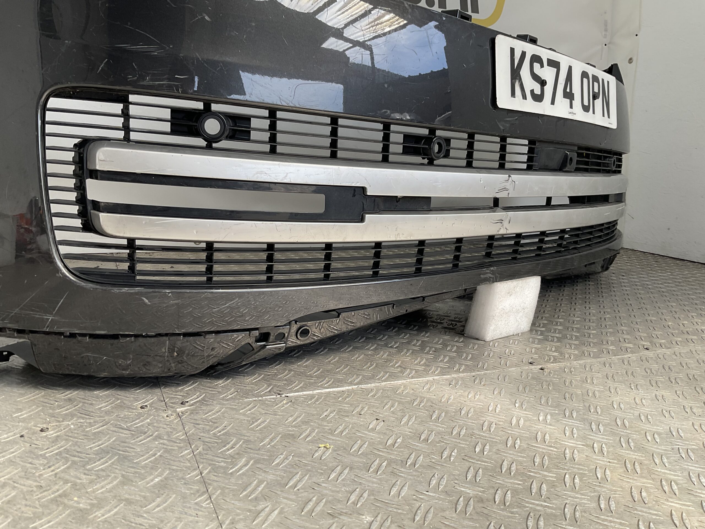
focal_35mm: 29
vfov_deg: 48.2
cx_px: 352
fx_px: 591
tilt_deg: -10.2
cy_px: 264
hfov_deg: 61.7
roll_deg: -2.7
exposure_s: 1/295
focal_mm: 3
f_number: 1.8
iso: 16
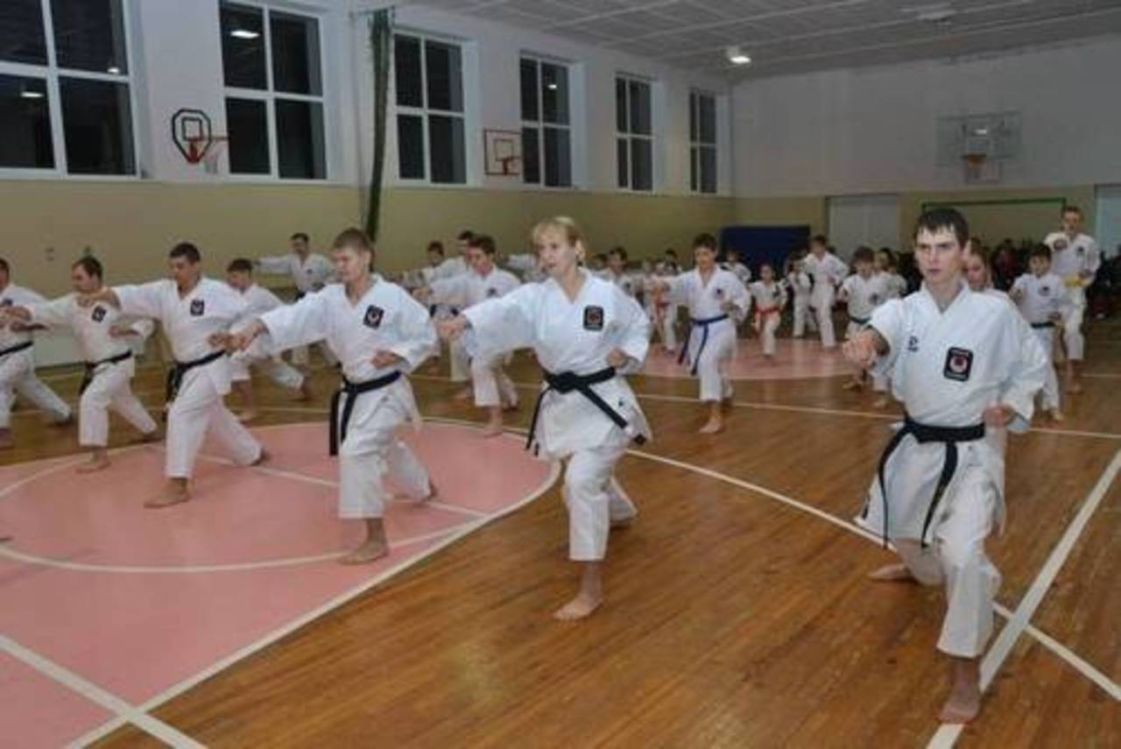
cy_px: 374
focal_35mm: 27
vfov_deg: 48.0
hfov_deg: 67.4
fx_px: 841
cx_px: 560
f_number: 9
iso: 1600
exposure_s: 1/100
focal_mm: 18
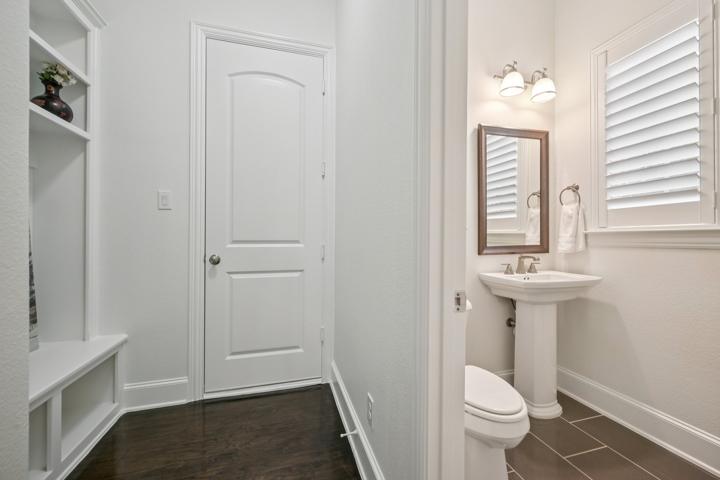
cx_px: 360
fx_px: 280
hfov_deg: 104.3
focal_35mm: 14
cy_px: 240
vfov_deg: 81.2
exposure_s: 1/10
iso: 250
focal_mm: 14
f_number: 9
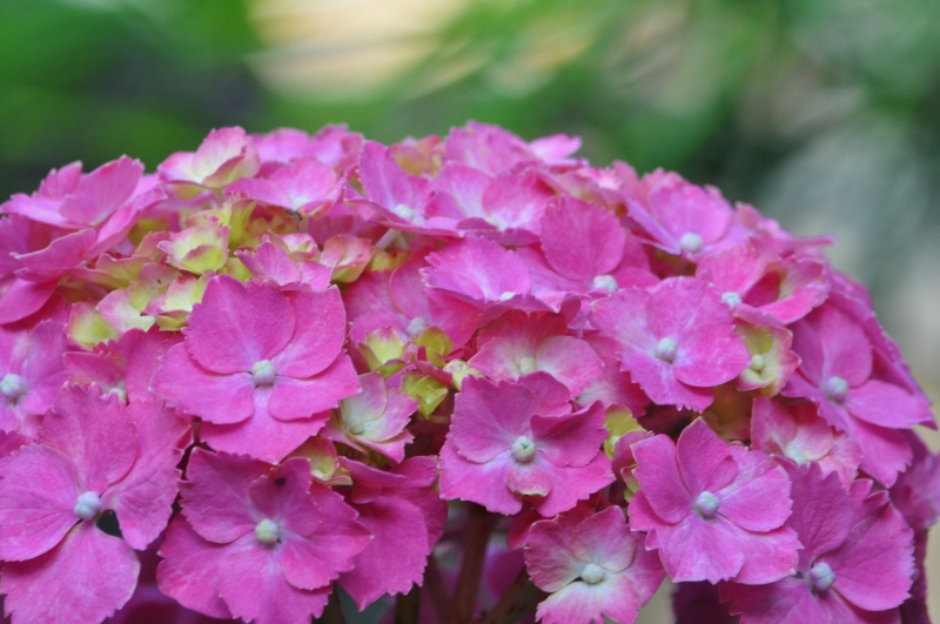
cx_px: 470
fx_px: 11733
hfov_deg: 4.6
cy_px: 312
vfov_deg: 3.0
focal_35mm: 450
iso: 1000
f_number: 14
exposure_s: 1/100
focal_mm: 300
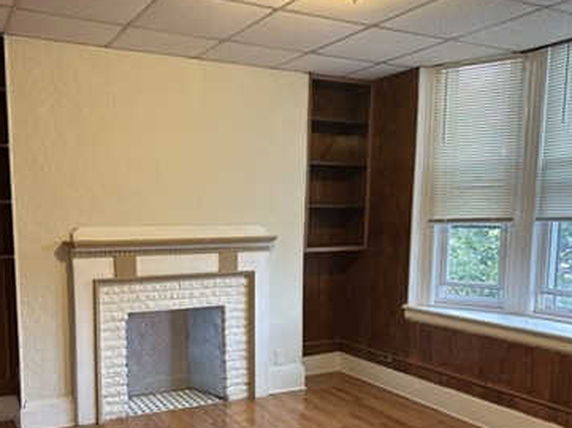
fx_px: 561
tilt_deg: -7.9
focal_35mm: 34
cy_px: 285
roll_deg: -0.3
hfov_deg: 53.5
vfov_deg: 41.2
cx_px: 218
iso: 200
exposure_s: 1/120
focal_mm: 6.86
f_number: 1.78
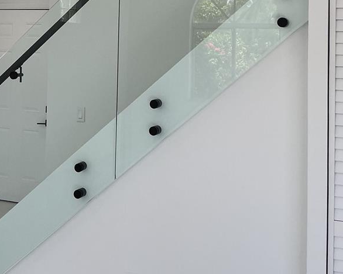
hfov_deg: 32.3
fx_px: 589
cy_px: 22
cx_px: 120
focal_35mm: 58
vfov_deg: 25.3
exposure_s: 1/161
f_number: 1.8
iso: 25
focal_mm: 3
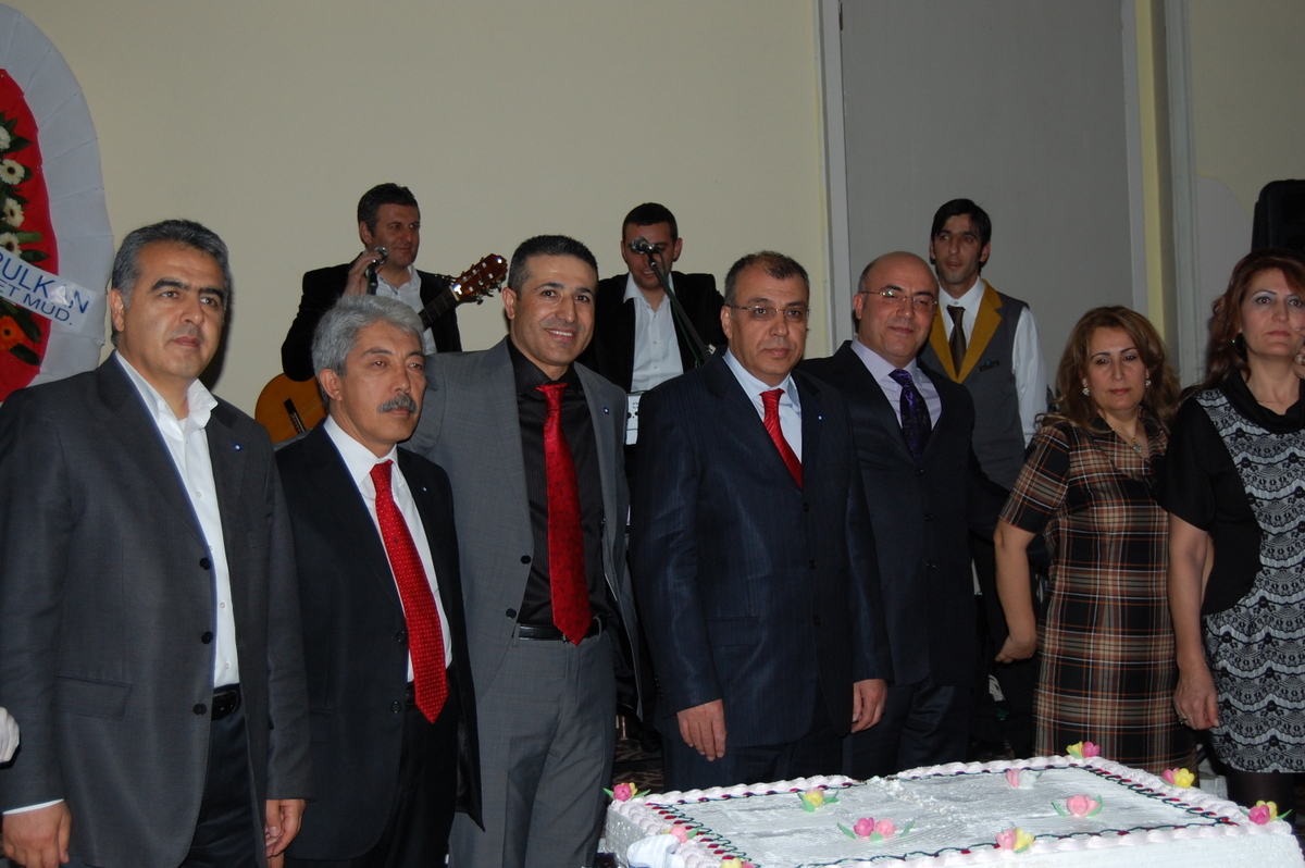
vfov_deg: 25.7
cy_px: 434
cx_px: 652
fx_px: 1902
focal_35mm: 52
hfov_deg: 37.9
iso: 400
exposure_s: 1/60
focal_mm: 35
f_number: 4.8
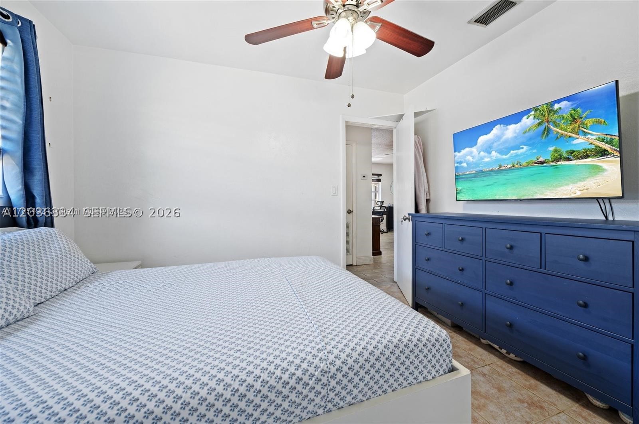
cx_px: 320
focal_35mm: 14
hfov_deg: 104.3
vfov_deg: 81.1
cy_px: 212
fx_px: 248
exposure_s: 1/2
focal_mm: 14
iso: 200
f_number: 8
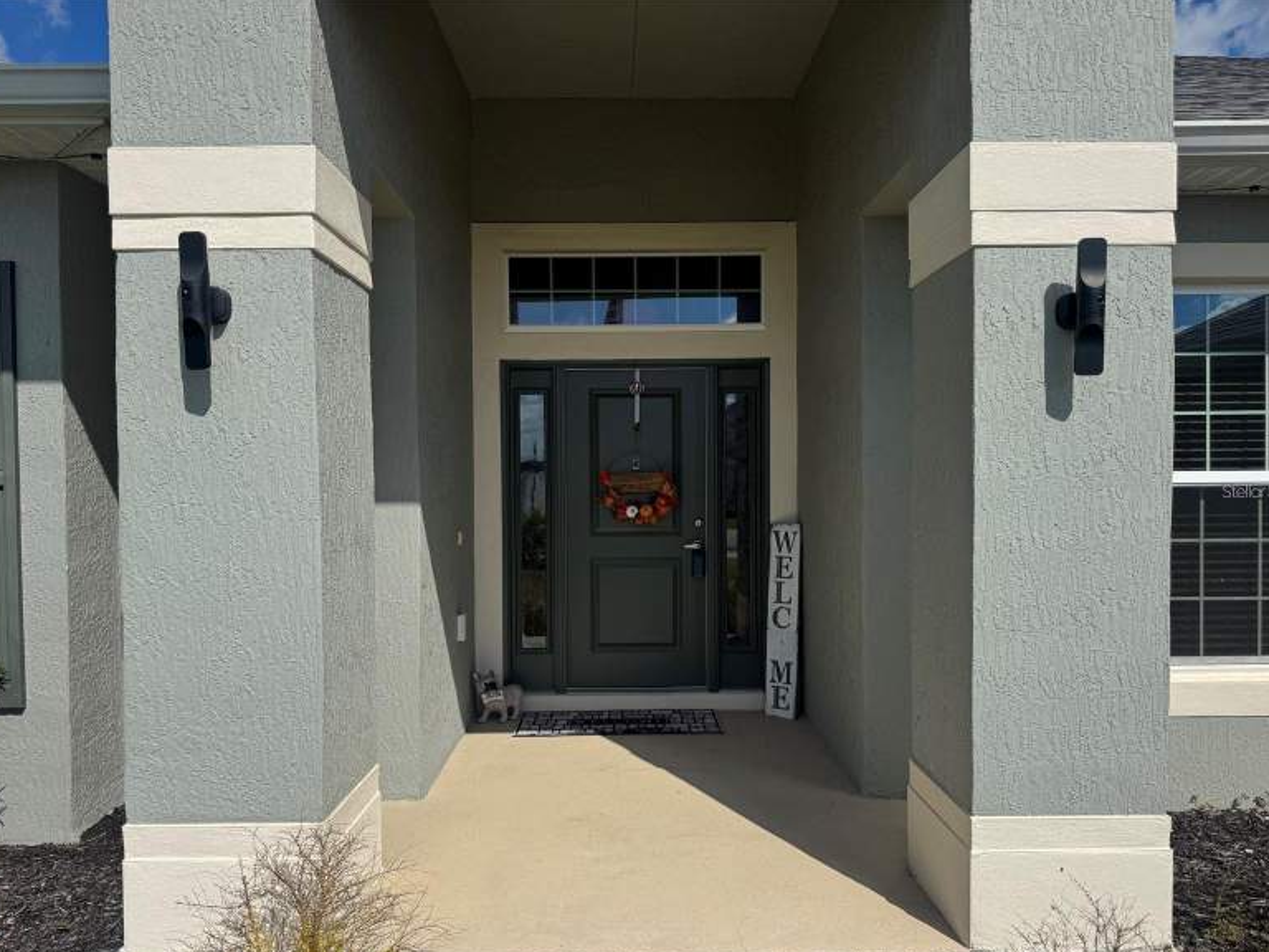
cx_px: 639
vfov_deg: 54.9
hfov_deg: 69.4
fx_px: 916
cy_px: 491
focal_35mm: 25
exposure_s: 1/9009
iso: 80
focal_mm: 6.76
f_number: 1.78
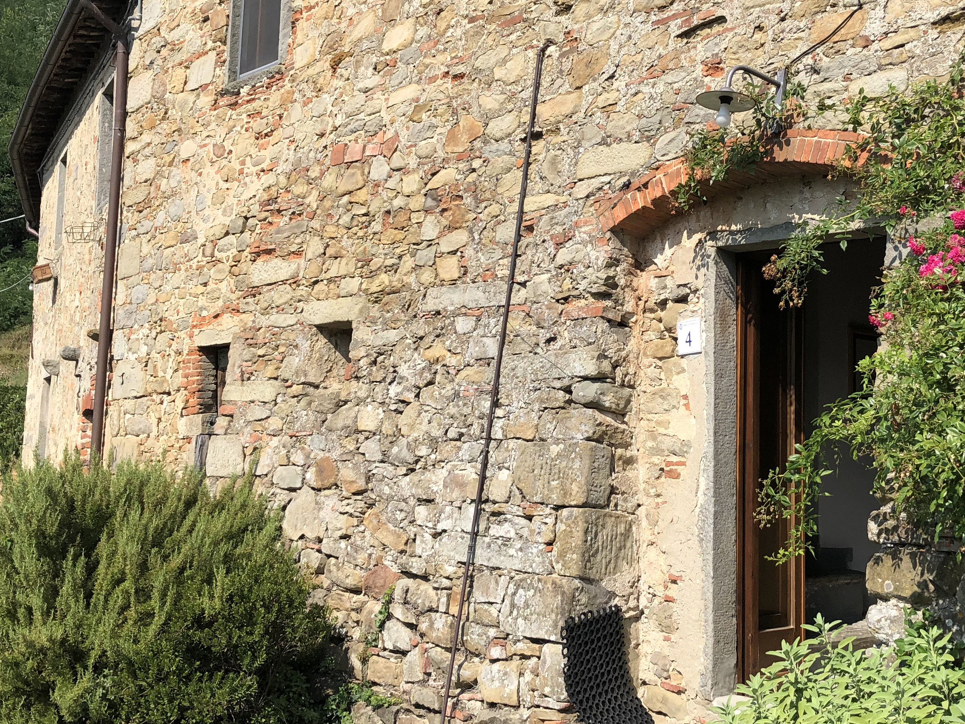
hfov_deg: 41.8
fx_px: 1255
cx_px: 600
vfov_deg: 32.1
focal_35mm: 45
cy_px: 299
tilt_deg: +4.8
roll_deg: -2.4
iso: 20
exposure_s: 1/2000
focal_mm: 3.99
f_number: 1.8
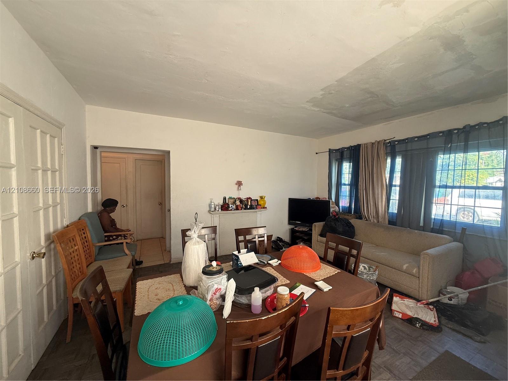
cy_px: 190
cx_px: 254
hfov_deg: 102.1
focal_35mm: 14
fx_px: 205
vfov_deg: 85.7
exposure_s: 1/99
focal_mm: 2.22
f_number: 2.2
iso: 160
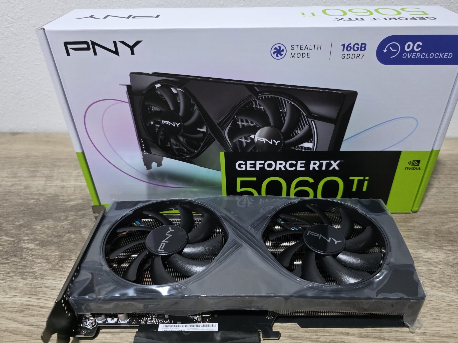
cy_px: 179
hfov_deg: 67.3
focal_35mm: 26
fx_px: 344
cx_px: 243
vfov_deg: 53.0
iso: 1250
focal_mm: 6.3
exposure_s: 1/120
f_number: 1.7
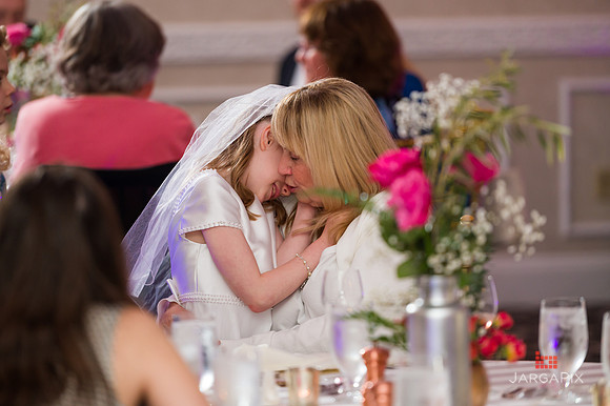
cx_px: 305
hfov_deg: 10.3
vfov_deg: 6.9
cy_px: 203
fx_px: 3387
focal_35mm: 200
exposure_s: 1/200
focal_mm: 200
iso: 1600
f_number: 3.2
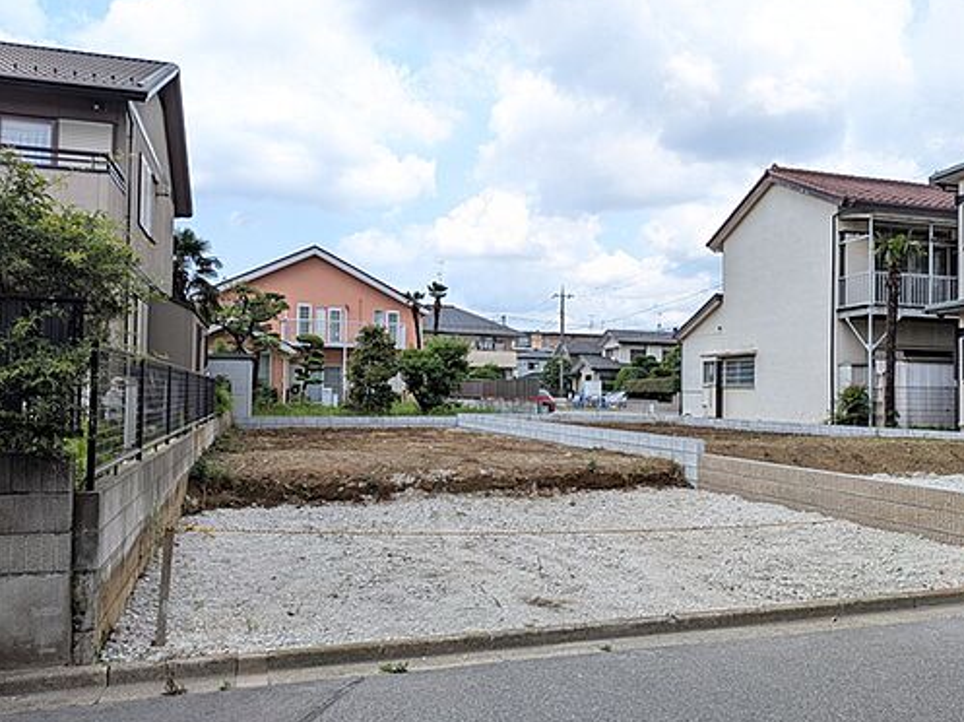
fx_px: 807
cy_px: 382
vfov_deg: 48.1
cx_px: 549
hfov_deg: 61.4
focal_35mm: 29
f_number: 1.7
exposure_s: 1/1041
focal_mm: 4.53
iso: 29
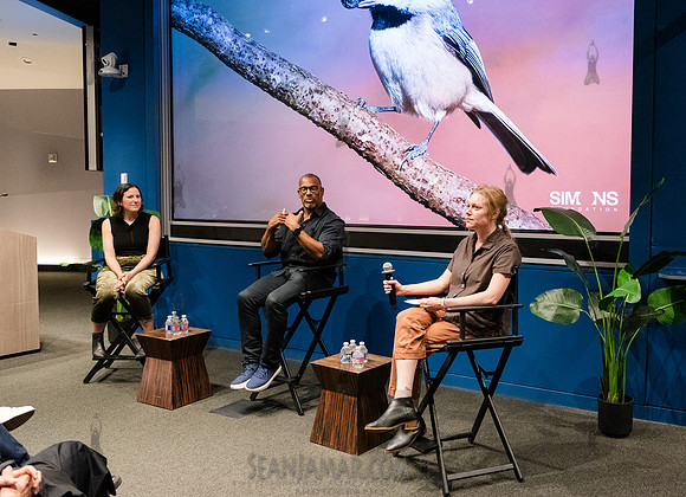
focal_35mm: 33
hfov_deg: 55.1
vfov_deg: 41.7
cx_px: 418
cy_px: 230
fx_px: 651
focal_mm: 27
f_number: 3.5
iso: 6400
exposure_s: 1/200
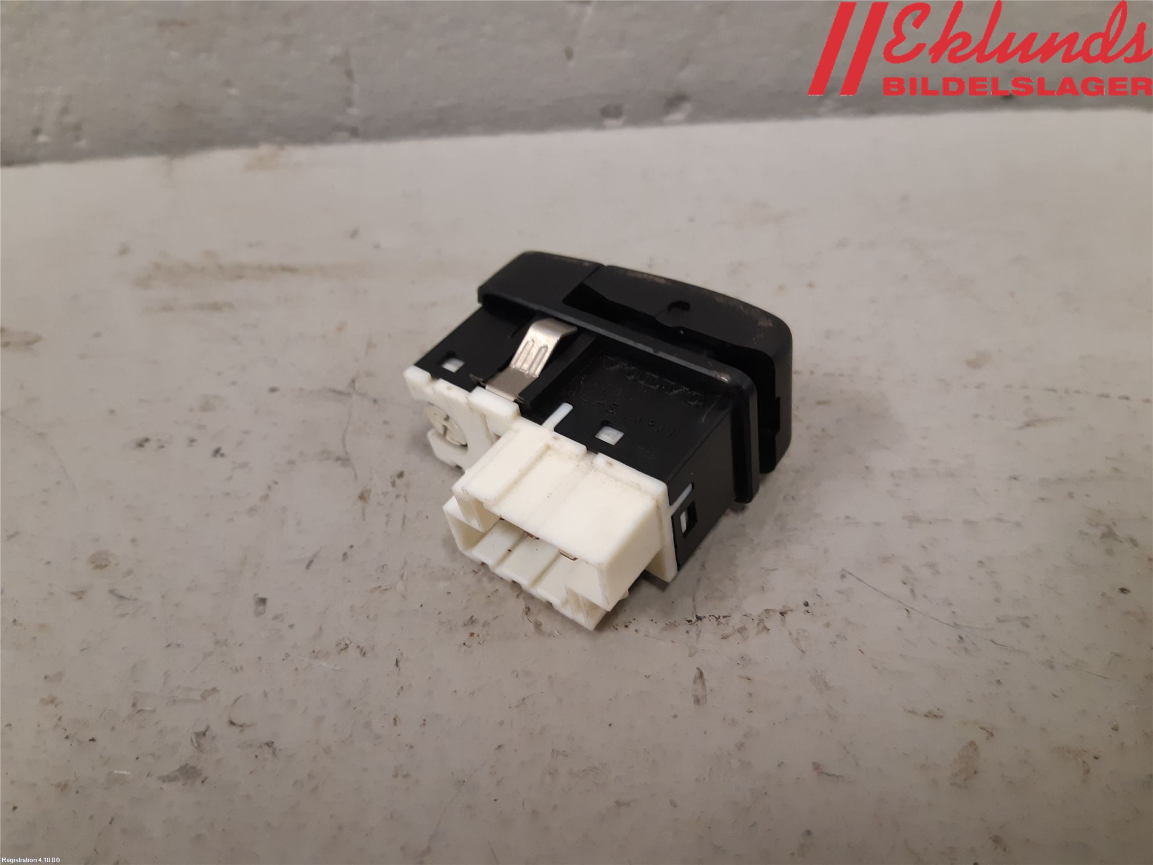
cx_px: 576
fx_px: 866
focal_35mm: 26
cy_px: 432
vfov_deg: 53.1
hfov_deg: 67.3
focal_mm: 3.93
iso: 160
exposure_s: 1/50
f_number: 1.7
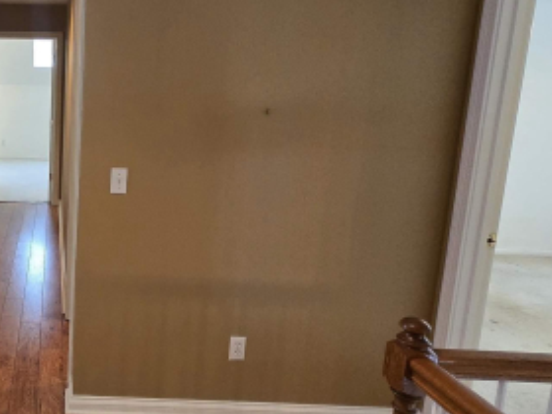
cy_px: 162
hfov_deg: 50.4
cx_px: 36
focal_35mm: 31
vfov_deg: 45.2
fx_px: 494
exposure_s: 1/60
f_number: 2.2
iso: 250
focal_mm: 1.7
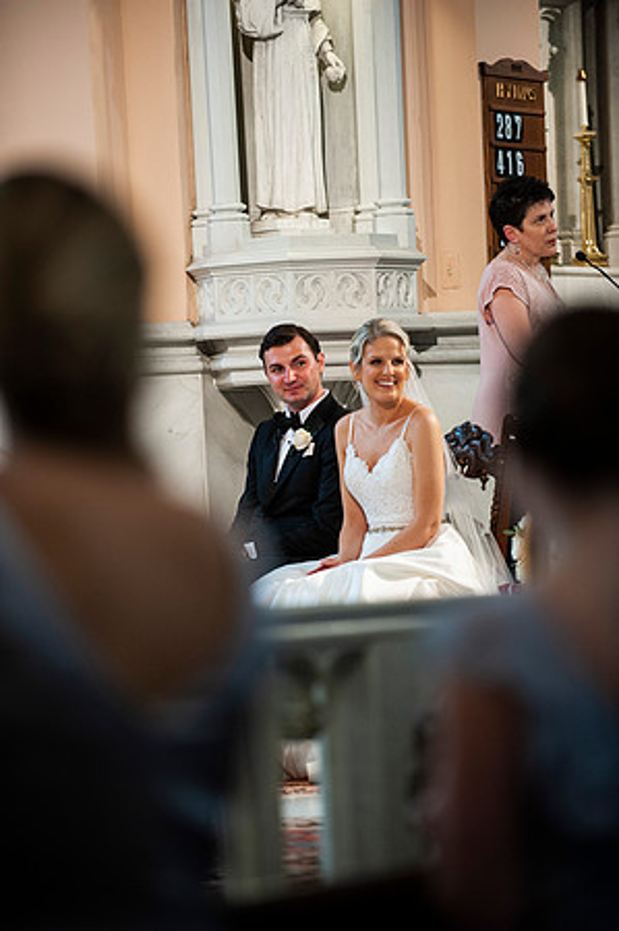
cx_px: 310
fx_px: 4524
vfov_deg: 11.8
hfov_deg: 7.8
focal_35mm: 175
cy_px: 466
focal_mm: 175
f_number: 2.8
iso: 1600
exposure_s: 1/100
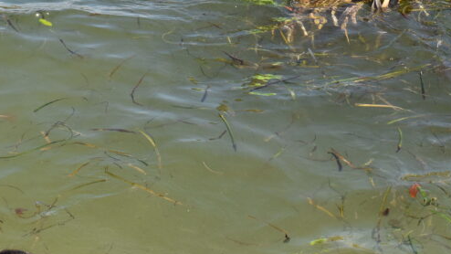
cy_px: -74
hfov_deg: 25.2
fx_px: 1005
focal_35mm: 84
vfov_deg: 13.9
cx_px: 290
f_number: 9
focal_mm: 24
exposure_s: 1/320
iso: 200
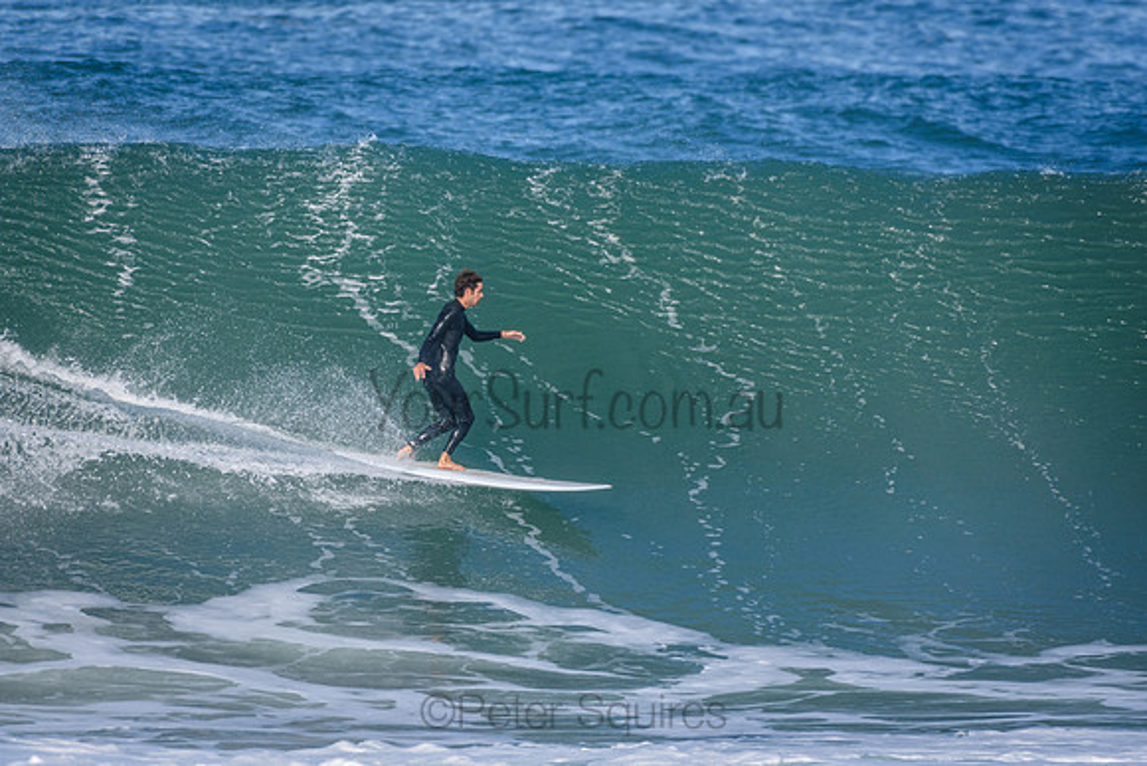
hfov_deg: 2.7
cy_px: 383
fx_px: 23900
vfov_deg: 1.8
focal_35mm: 750
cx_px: 574
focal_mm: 500
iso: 500
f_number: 5.6
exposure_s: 1/2000
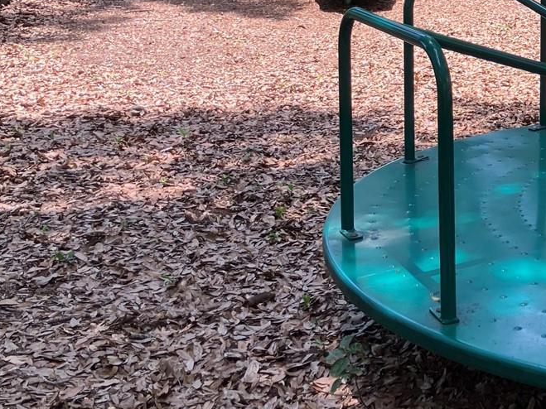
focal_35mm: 68
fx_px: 1072
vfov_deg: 21.0
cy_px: 12
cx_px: 621
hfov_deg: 26.1
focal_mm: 3.99
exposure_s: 1/254
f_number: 1.8
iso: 25
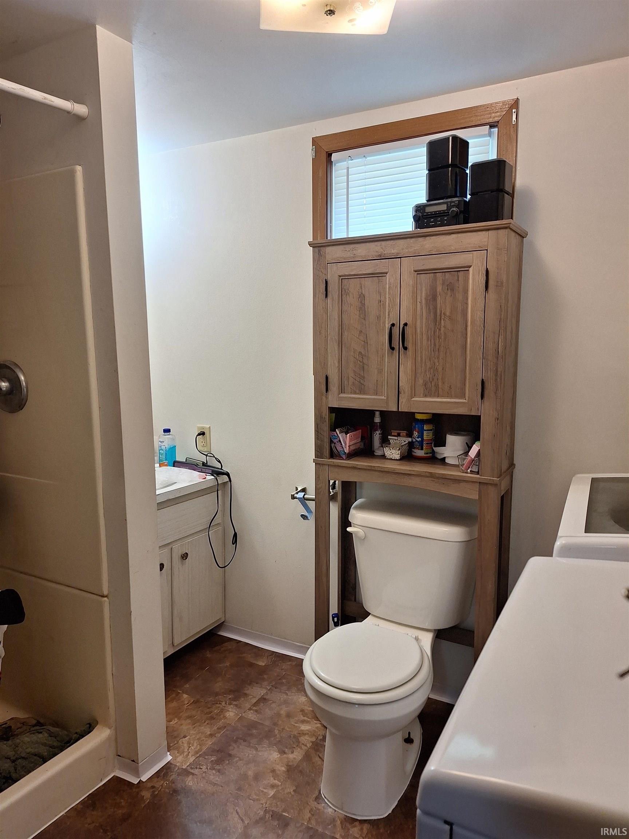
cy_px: 420
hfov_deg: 58.9
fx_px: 557
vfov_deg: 73.9
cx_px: 314
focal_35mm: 23
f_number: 1.8
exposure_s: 1/40
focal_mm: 5.54
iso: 50
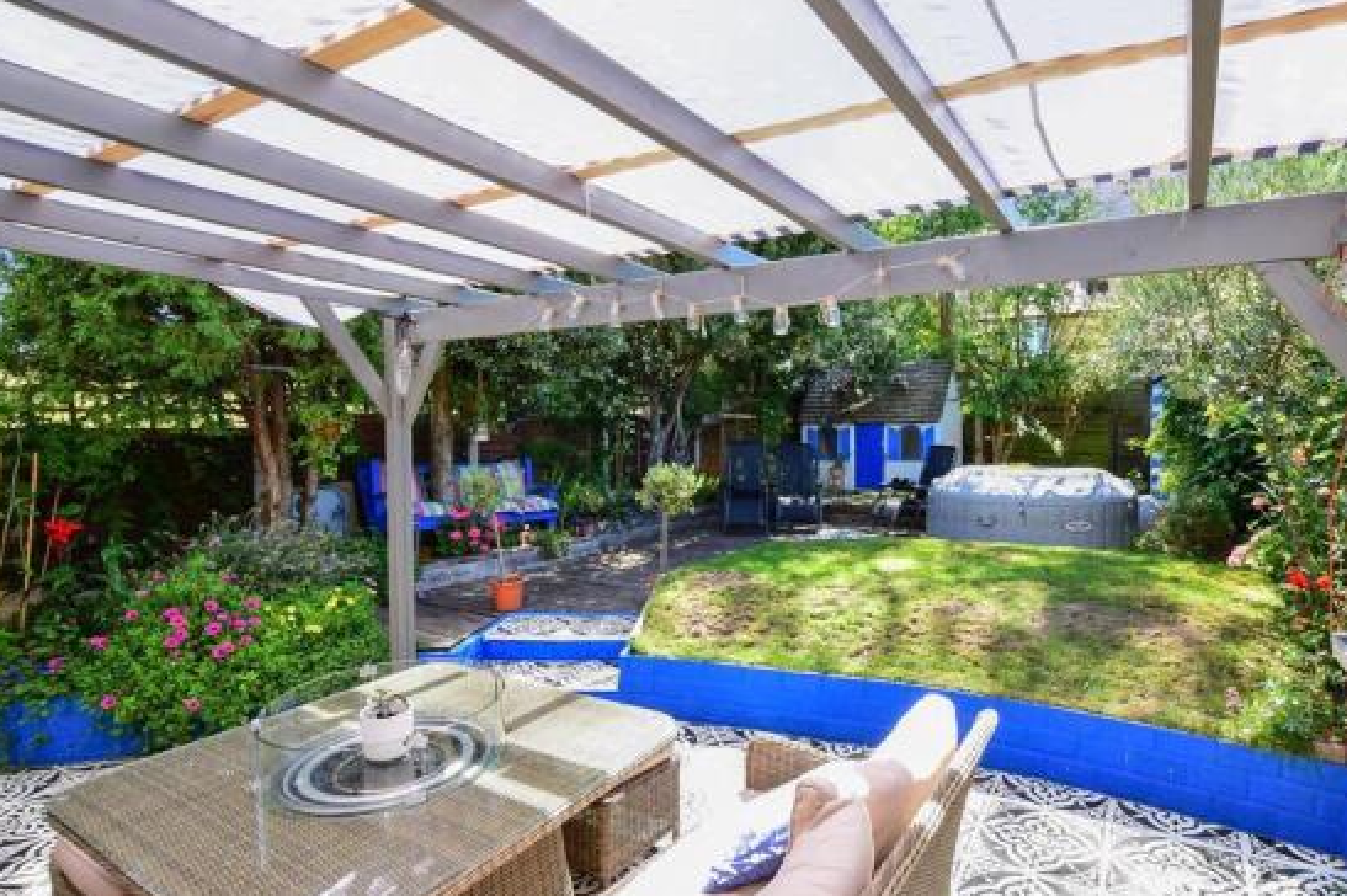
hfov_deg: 89.6
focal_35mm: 18
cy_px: 439
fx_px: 673
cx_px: 754
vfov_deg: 67.3
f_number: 11
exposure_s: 1/80
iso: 400
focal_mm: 10
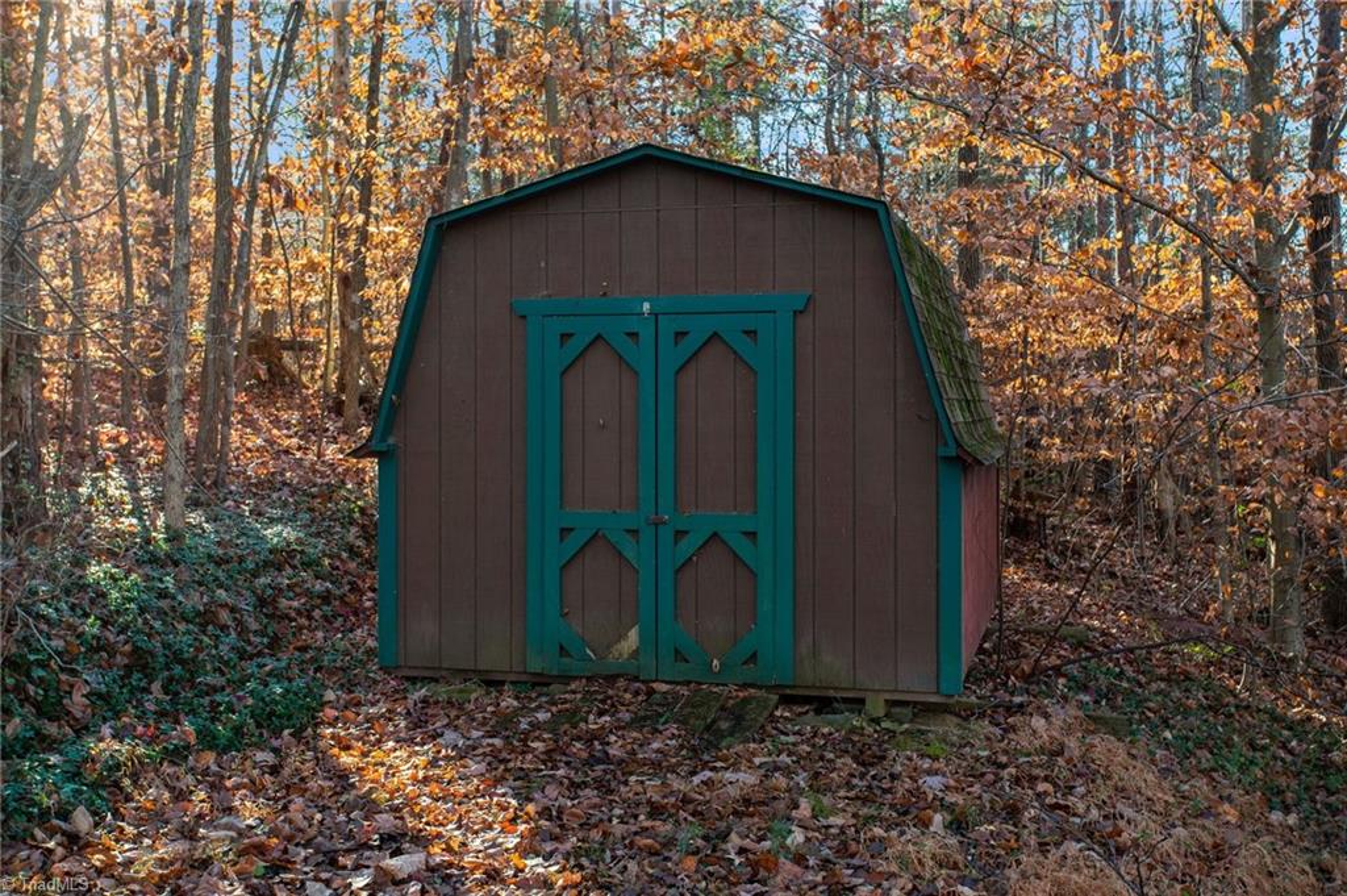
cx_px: 674
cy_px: 448
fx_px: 1421
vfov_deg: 35.0
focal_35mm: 38
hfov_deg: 50.7
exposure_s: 1/125
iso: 250
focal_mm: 38
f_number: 7.1
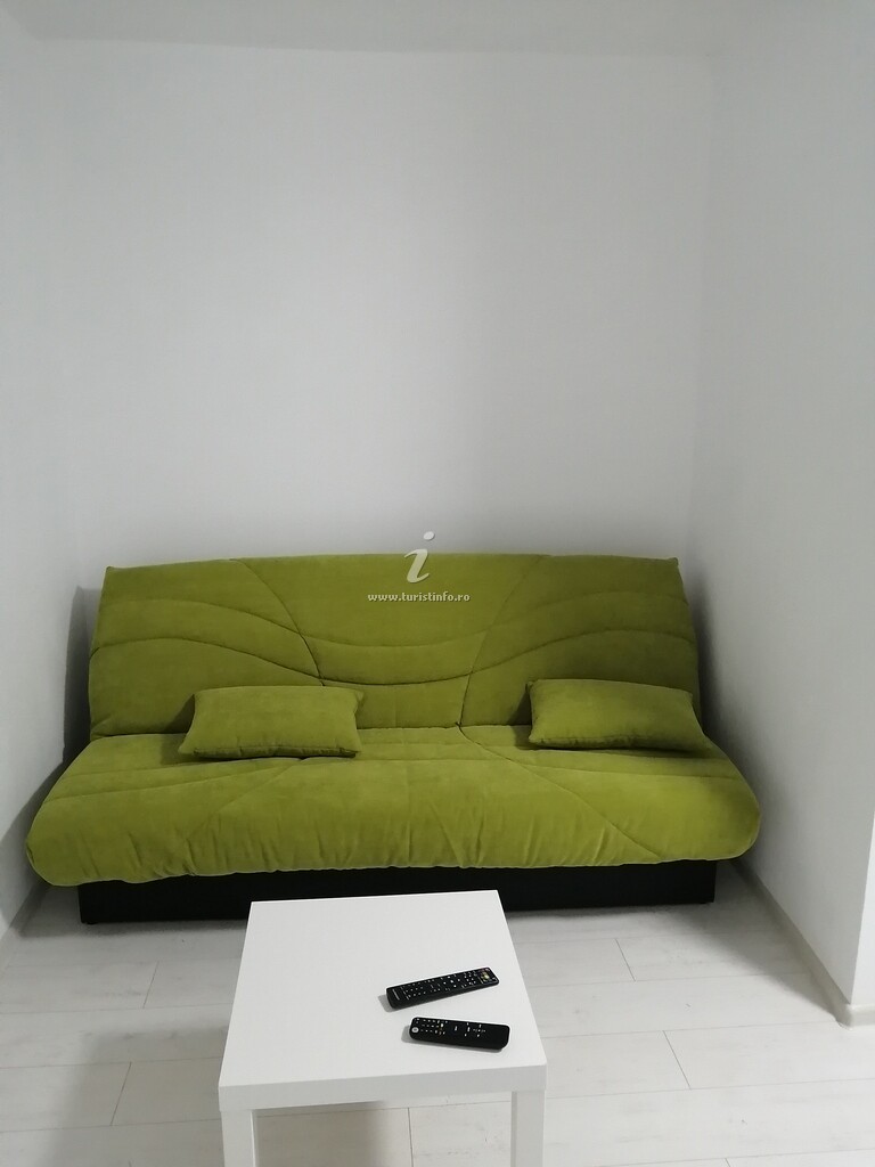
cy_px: 584
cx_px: 438
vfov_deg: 65.3
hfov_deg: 51.4
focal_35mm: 27
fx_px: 910
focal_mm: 3.62
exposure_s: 1/33.3
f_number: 1.8
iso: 200
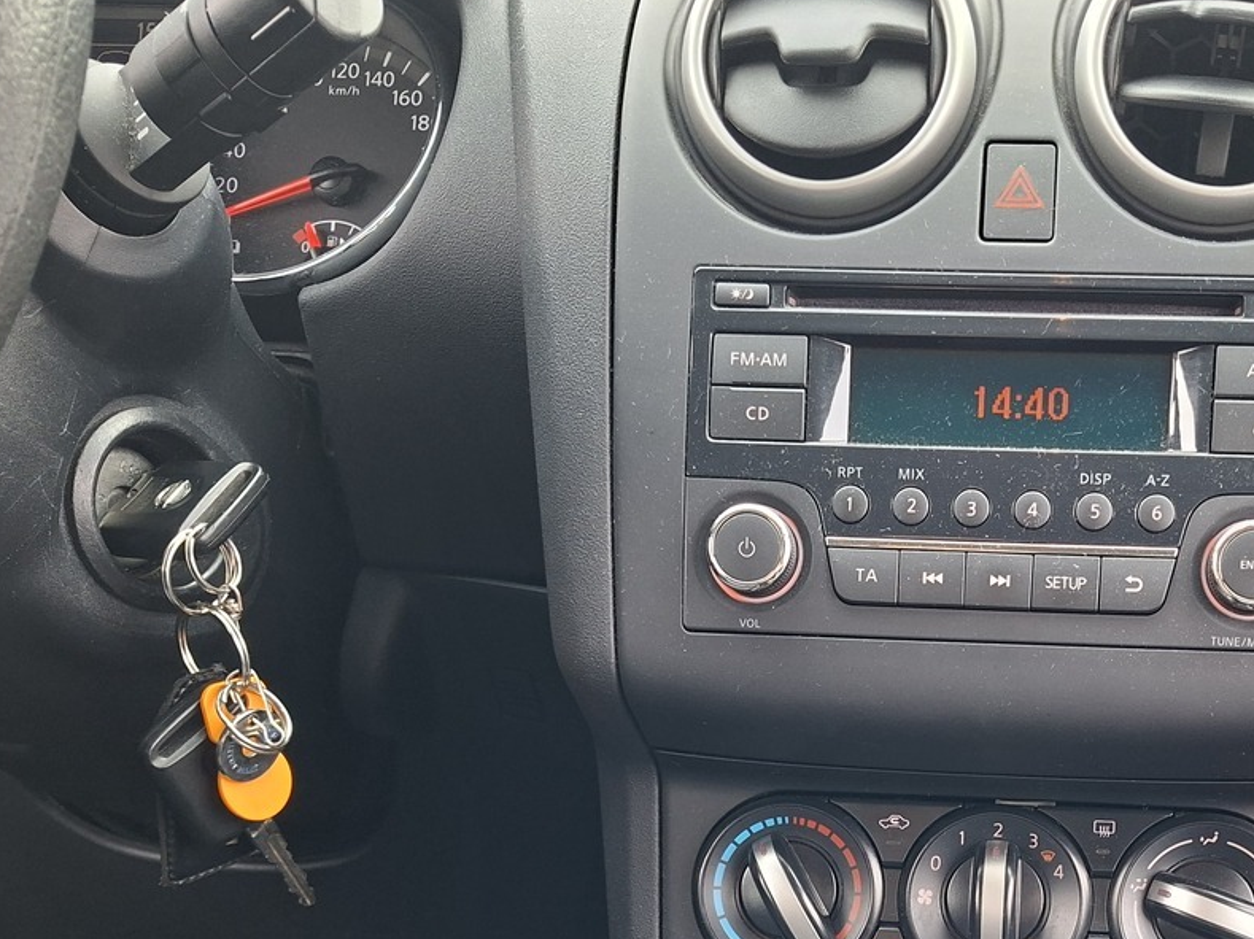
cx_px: 949
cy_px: 837
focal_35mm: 42
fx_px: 1521
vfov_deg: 32.7
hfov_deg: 43.3
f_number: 1.8
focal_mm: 5.54
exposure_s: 1/100
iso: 200
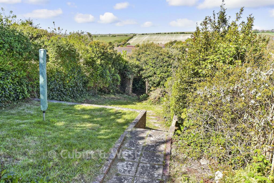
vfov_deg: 43.6
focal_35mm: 30
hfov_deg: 61.9
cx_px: 137
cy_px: 92
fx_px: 228
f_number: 8
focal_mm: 20
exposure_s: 1/320
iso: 200
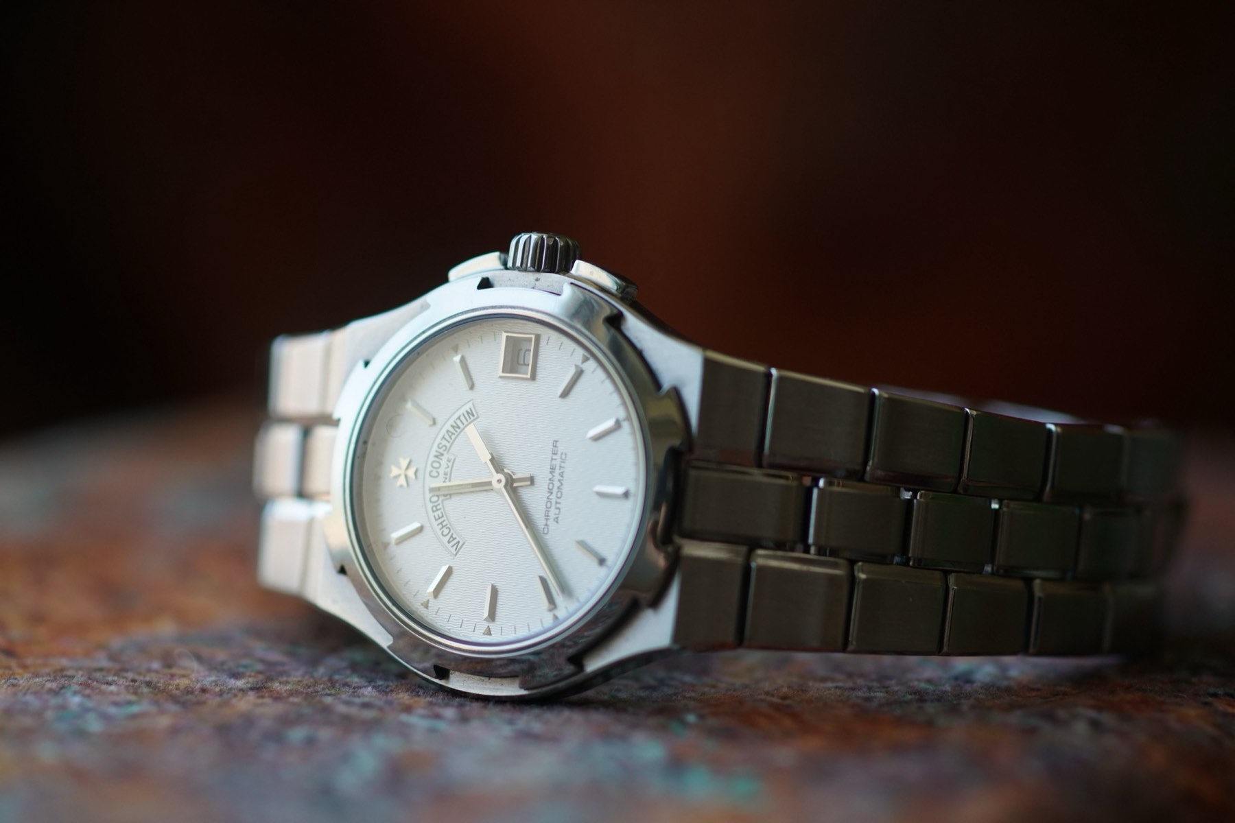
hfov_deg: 20.4
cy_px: 412
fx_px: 3430
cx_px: 618
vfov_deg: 13.7
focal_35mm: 100
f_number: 4
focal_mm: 100
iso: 500
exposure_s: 1/250
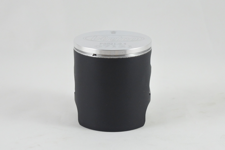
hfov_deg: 36.2
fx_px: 344
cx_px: 112
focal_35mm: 55
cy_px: 75
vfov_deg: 24.6
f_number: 4.8
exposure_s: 1/125
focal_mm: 20.6
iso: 560
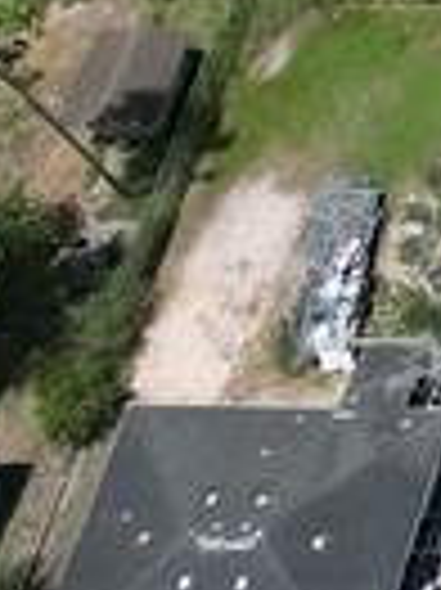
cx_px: 2025
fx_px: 3199
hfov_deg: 6.0
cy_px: -1031
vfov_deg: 9.0
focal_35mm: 188
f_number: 1.7
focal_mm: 6.72
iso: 130
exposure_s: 1/3200
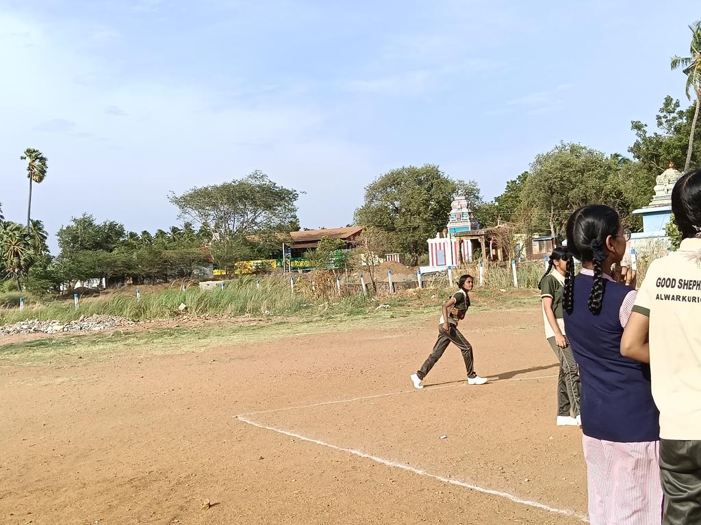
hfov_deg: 42.9
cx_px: 350
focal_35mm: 44
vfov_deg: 32.9
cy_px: 262
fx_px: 891
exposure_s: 1/429
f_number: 1.8
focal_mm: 3.98
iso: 64
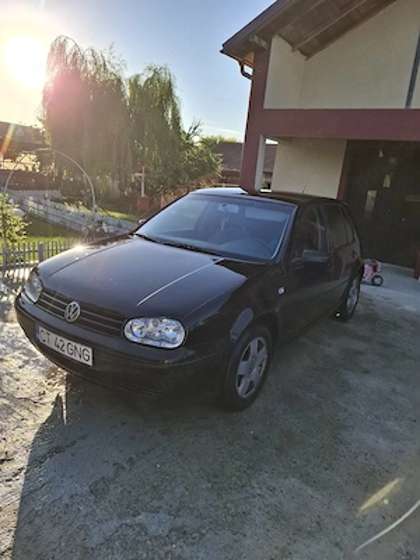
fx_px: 372
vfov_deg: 73.9
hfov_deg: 58.9
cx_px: 210
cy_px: 280
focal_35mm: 23
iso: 50
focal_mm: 5.54
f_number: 1.8
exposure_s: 1/769
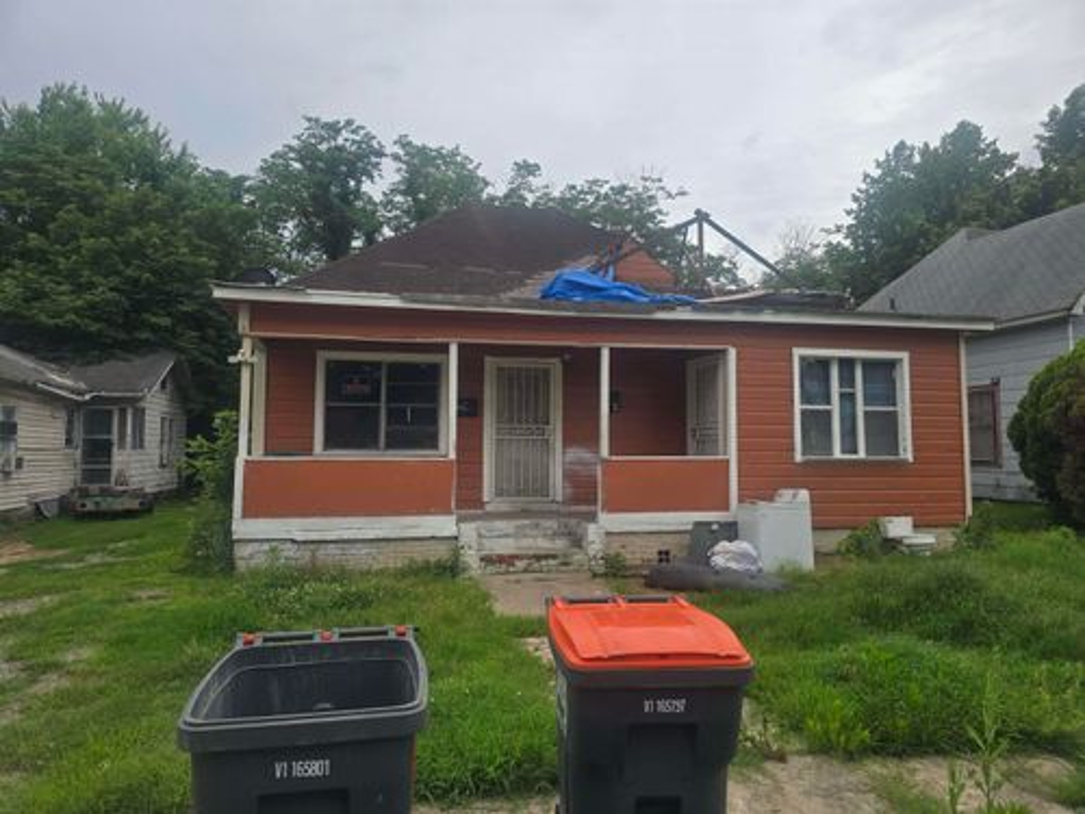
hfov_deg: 73.9
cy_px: 407
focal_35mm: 23
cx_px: 542
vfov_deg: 58.9
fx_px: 721
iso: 12
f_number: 1.7
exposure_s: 1/643
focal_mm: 6.3
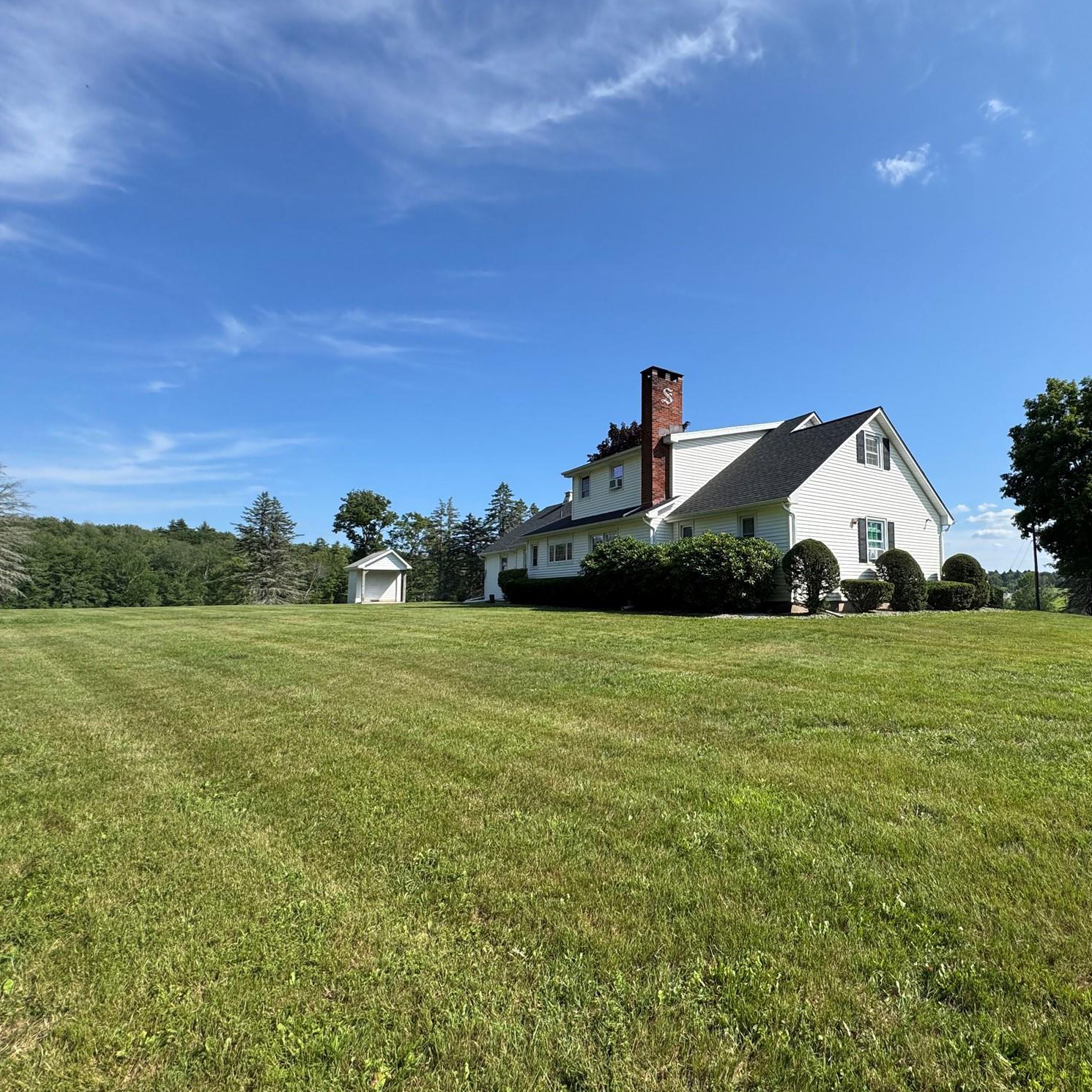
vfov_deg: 84.0
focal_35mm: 17
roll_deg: +0.2
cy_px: 543
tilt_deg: +6.0
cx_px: 707
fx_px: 607
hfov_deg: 81.7
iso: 50
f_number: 2.2
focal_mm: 2.22
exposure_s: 1/1748
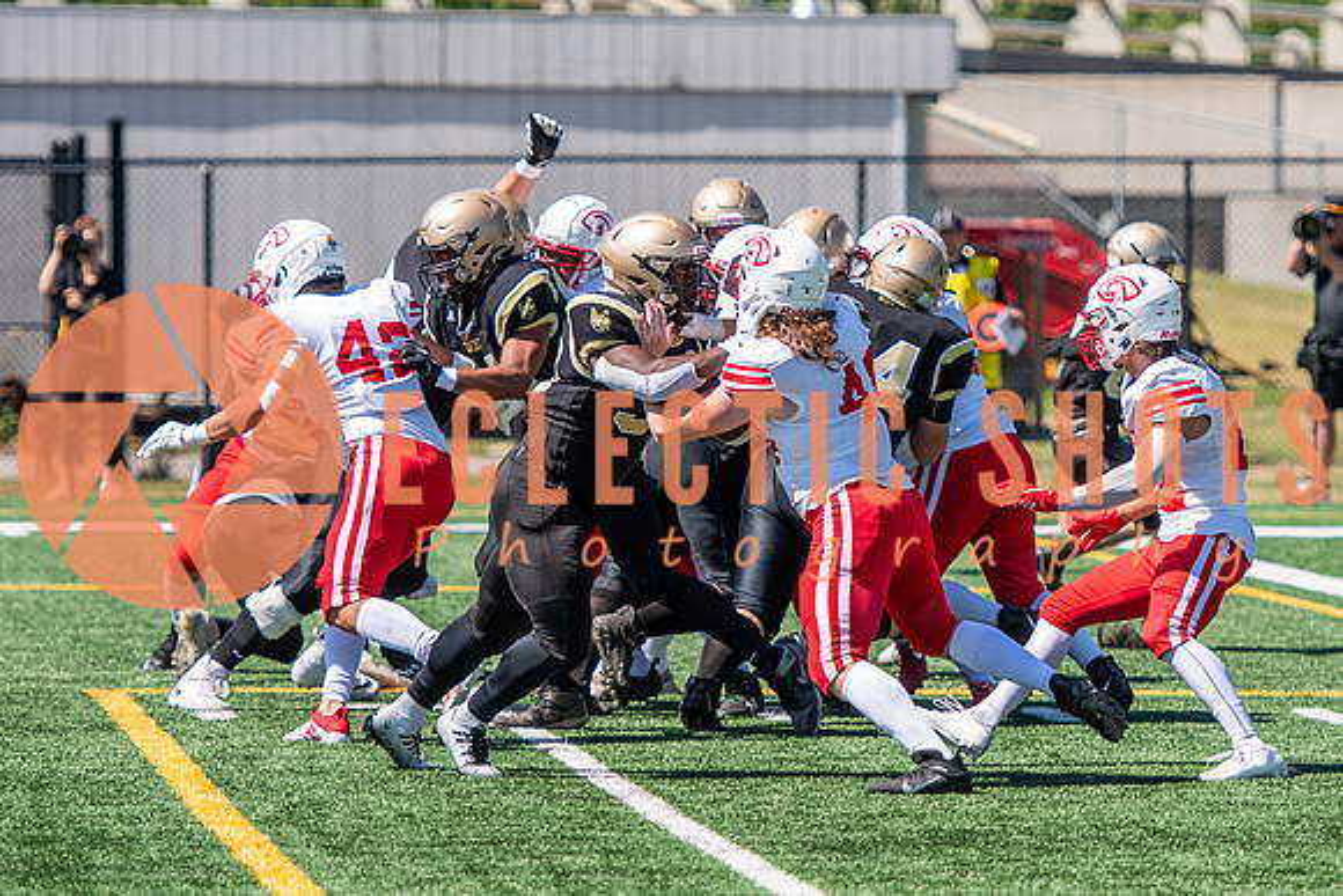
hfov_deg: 6.7
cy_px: 448
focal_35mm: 305
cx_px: 831
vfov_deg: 4.5
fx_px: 11397
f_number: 2.8
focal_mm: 145
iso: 160
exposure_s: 1/2500
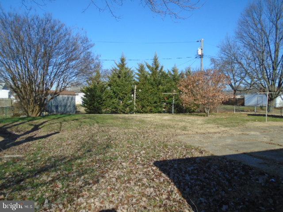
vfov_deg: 53.1
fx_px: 213
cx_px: 142
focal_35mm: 26
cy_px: 106
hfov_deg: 67.3
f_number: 8
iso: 100
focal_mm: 4.6
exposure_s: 1/160
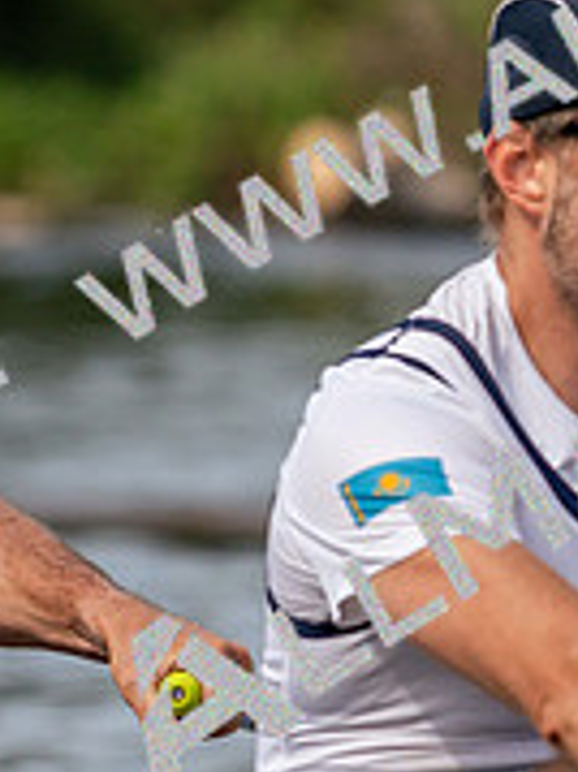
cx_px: -237
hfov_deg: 1.7
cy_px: 412
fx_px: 19281
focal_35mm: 865
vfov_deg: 2.3
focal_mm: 277
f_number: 5.6
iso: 320
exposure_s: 1/1600
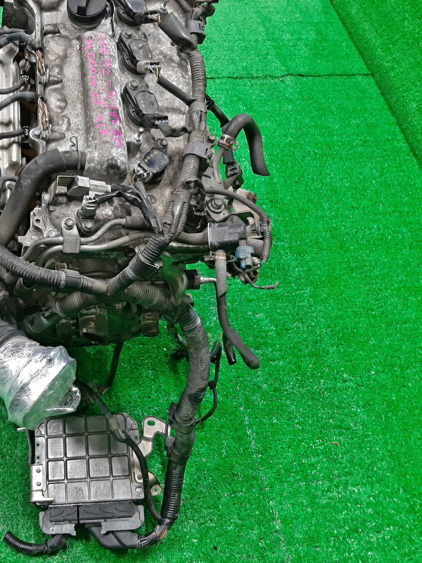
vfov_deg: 52.6
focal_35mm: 35
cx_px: 70
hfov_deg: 38.7
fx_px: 569
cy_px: 282
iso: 143
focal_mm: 3.93
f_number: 1.7
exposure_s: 1/50
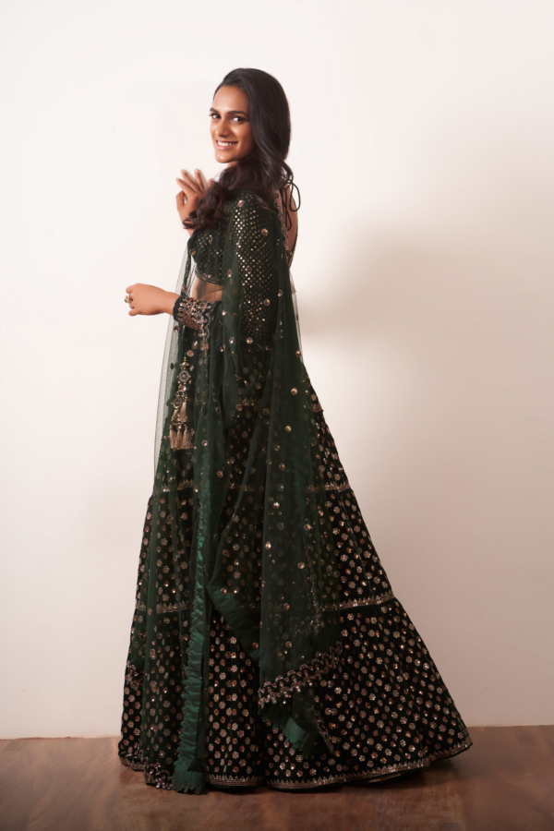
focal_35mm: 85
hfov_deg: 16.1
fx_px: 1962
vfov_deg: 23.9
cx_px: 277
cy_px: 416
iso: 400
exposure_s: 1/200
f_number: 10
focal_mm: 85
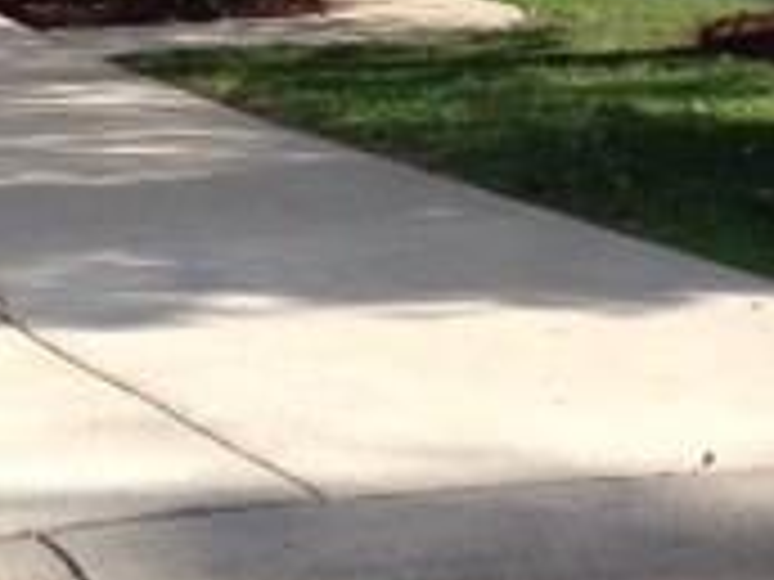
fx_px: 2750
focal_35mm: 123
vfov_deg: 11.6
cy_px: -243
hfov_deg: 15.8
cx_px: 68
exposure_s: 1/742
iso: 50
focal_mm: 4.12
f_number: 2.4
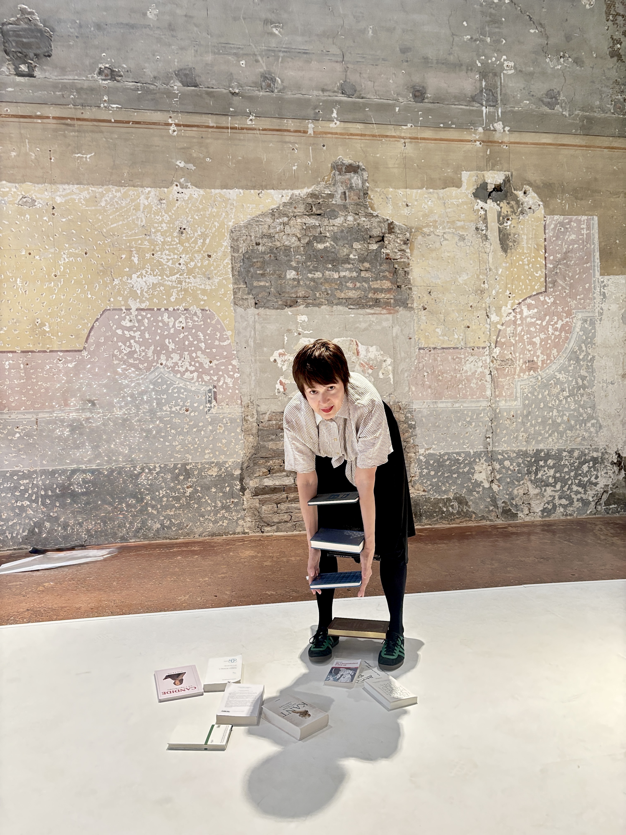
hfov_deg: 53.1
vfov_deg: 67.3
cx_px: 313
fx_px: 627
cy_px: 418
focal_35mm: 26
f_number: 1.6
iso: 250
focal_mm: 5.96
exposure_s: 1/50
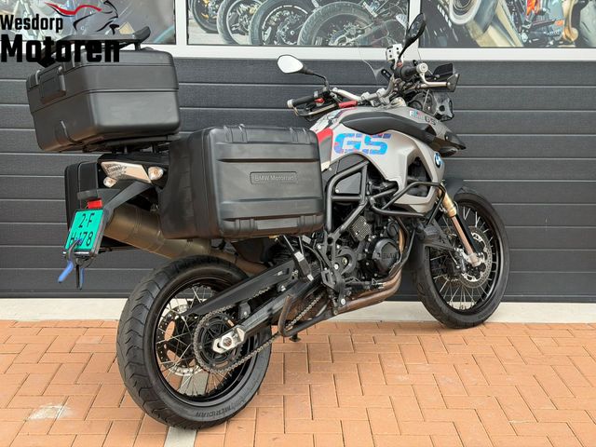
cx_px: 298
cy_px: 224
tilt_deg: -12.3
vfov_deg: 30.3
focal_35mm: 48
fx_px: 826
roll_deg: -0.8
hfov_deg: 39.7
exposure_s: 1/379
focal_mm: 6.76
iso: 64
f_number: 1.78
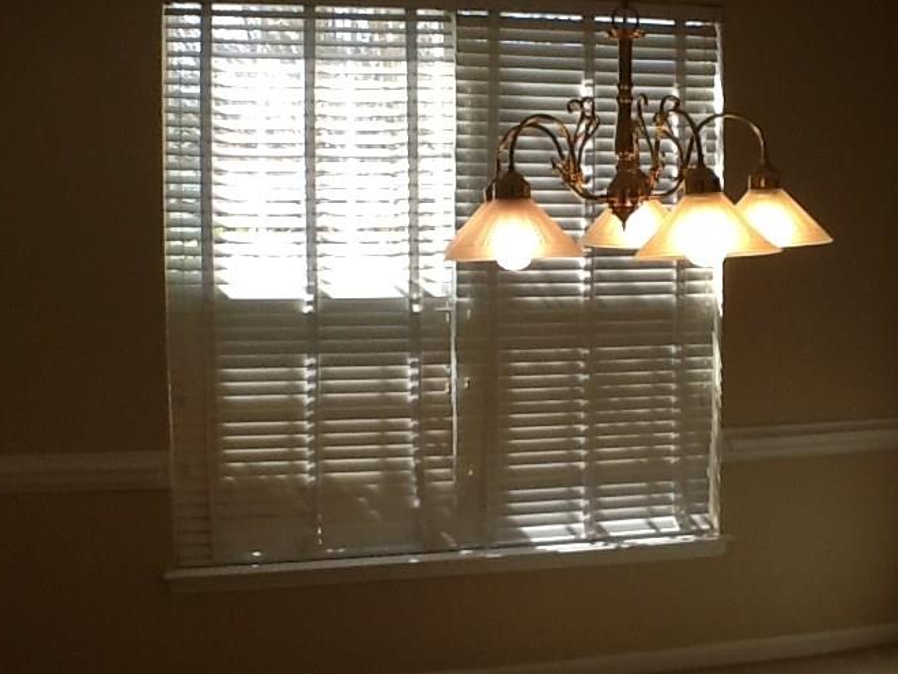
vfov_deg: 22.9
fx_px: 1660
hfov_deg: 30.1
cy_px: 312
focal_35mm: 64
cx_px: 596
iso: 40
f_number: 2.4
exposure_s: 1/176
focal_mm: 2.03
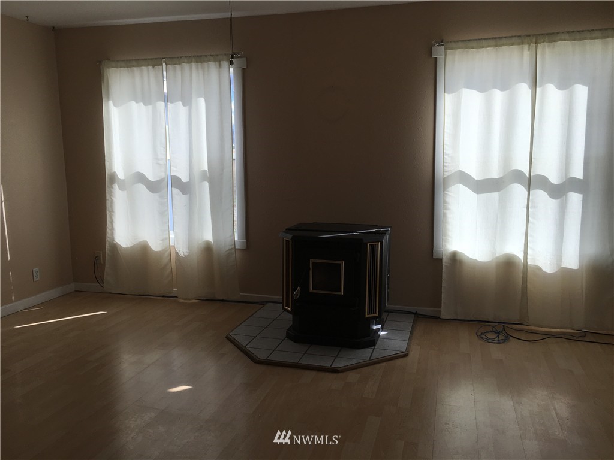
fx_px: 514
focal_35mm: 29
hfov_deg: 61.7
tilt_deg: -6.6
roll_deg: +0.4
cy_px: 230
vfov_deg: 48.2
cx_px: 307
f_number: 2.2
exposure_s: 1/646
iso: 25
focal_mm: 4.15
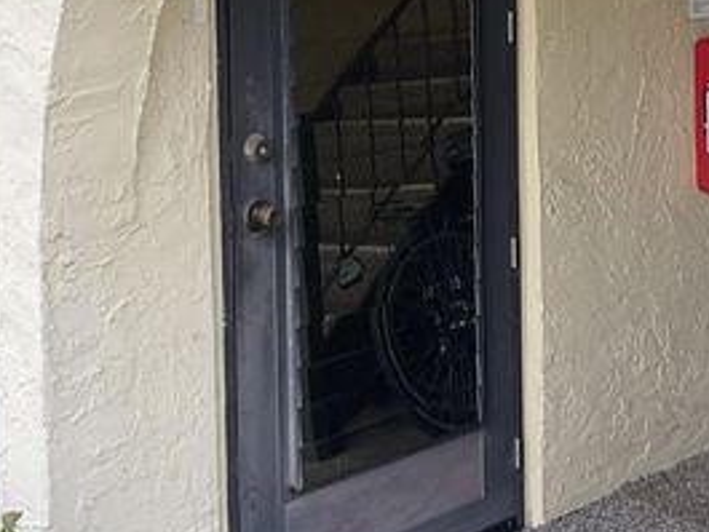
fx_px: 1434
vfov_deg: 20.4
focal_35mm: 70
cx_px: 332
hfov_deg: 27.8
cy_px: 8
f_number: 1.8
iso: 16
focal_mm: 3
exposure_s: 1/235
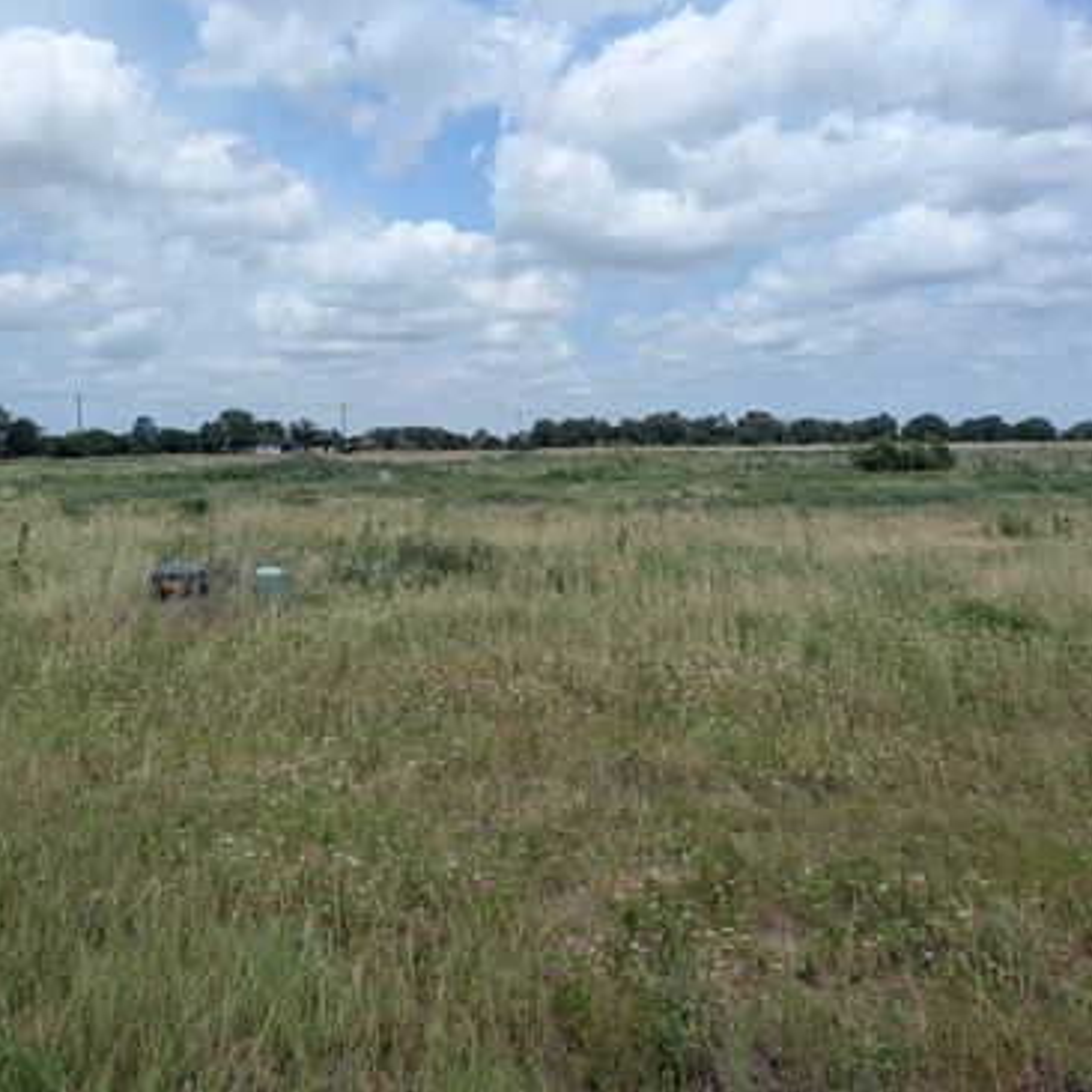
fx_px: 1035
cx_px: 430
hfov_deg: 55.2
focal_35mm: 29
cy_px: 536
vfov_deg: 55.6
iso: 23
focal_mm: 6.9
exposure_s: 1/1548
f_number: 1.68
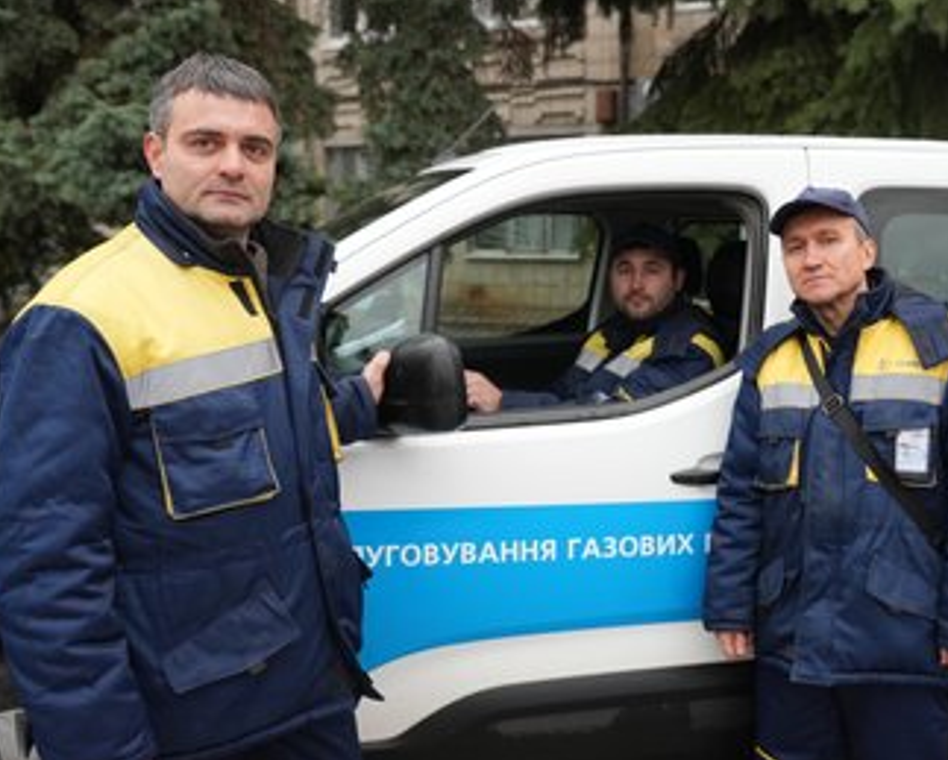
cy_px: 374
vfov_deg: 41.2
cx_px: 572
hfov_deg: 49.9
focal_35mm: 36
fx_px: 1011
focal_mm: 31
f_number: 3.5
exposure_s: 1/200
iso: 640
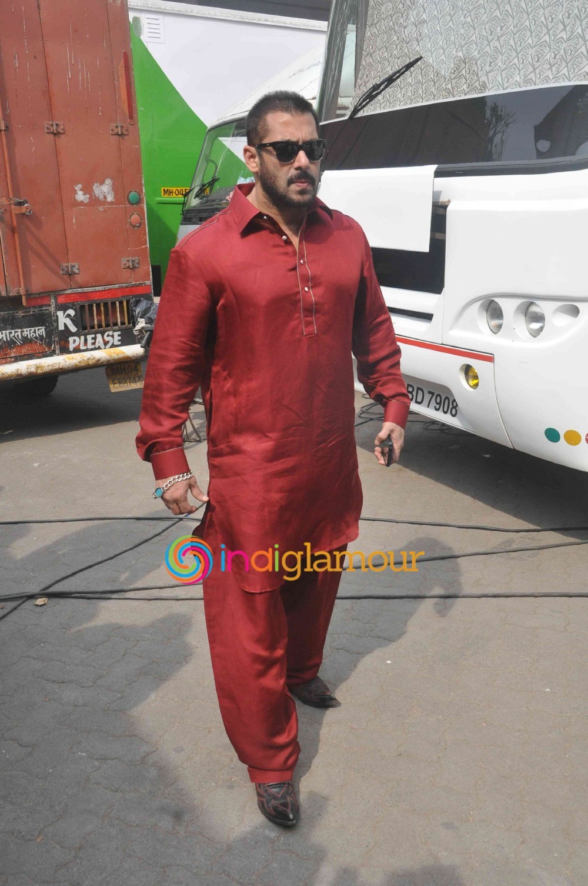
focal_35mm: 38
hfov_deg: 35.4
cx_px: 294
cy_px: 443
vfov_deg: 51.3
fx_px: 921
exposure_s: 1/640
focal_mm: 25
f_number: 11
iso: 800
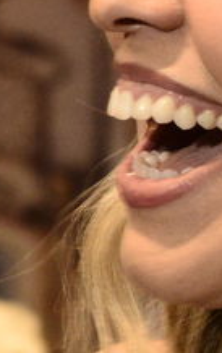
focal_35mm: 280
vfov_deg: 7.4
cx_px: -420
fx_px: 2700
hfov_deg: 4.5
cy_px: -125
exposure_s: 1/100
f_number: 4
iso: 2500
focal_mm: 50
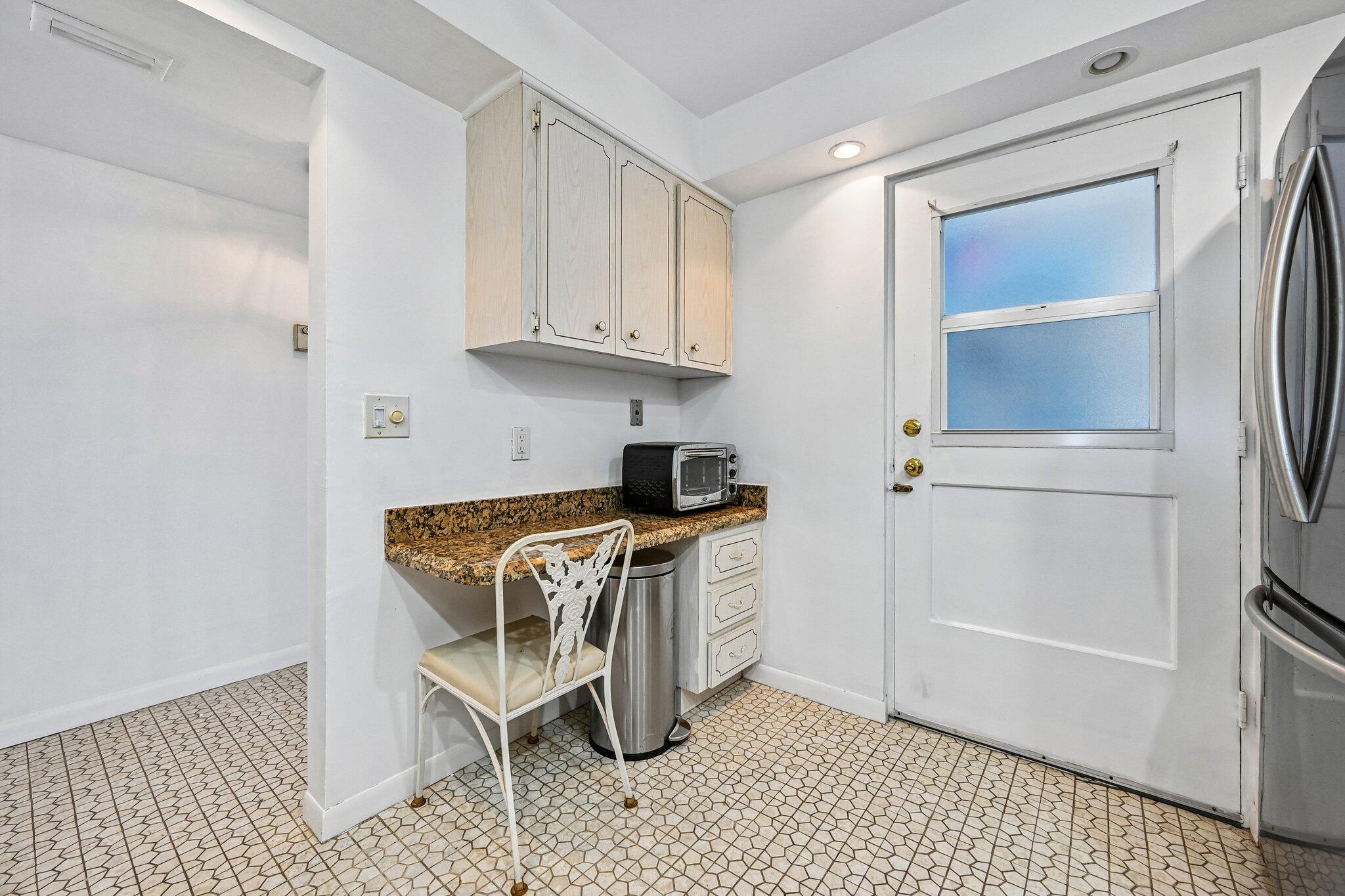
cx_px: 672
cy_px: 448
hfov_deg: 104.3
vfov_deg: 81.2
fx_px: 523
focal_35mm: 14
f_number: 8
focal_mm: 14
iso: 2500
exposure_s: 1/100
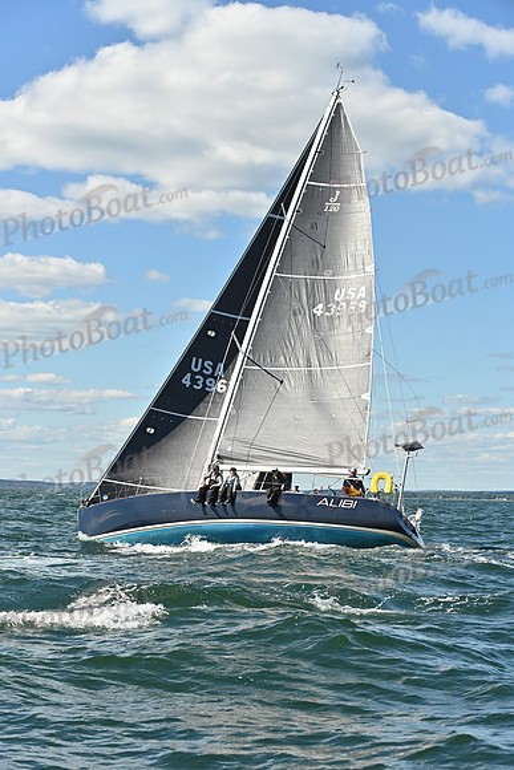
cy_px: 385
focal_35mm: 70
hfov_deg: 19.5
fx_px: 1498
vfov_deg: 28.8
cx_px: 257
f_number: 5.6
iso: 320
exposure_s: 1/1600
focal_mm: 70
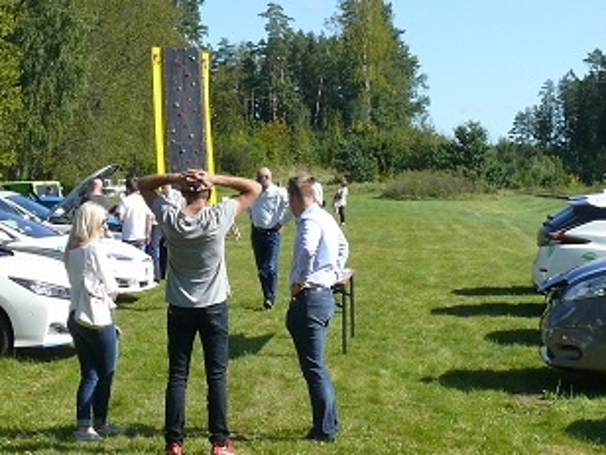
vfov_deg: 16.2
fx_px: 1593
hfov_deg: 21.5
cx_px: 368
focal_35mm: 91
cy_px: 227
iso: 100
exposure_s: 1/320
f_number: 5.6
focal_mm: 7.4
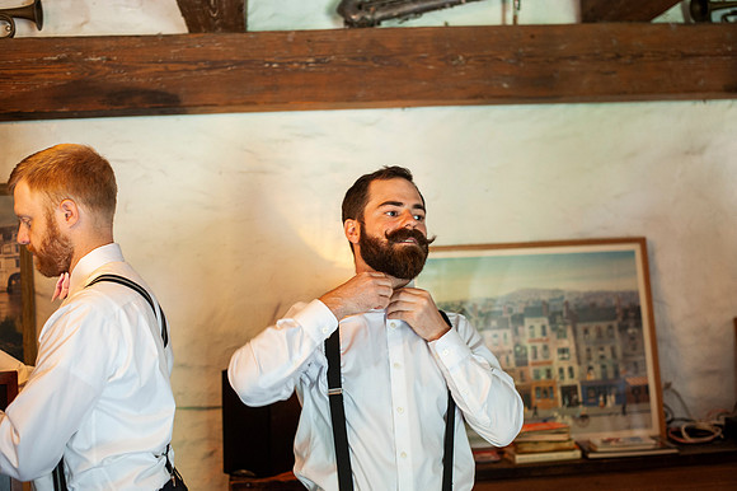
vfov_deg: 27.0
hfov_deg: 39.6
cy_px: 246
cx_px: 368
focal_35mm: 50
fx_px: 1023
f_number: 2.8
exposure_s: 1/60
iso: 1000
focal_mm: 50
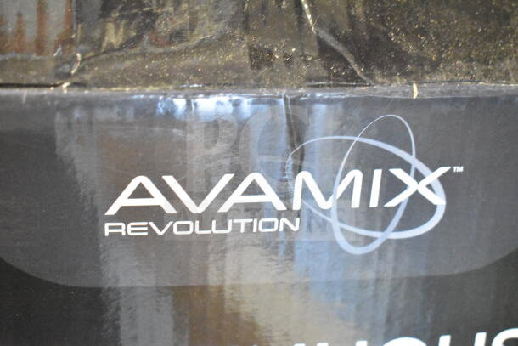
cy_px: 173
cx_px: 259
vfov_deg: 23.8
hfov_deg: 35.0
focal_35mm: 57
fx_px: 820
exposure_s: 1/60
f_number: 4.8
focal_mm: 38
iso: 14400
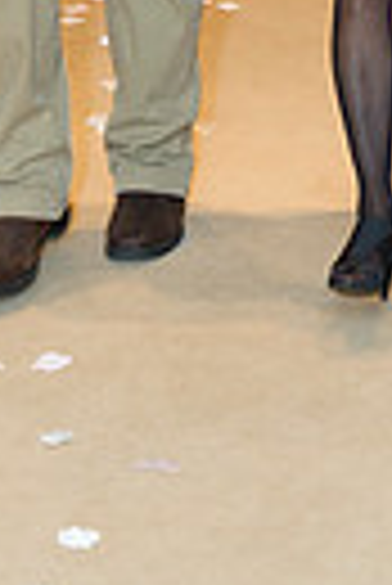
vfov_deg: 11.7
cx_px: 349
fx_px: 2704
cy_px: -333
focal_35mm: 166
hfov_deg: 8.3
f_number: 4.5
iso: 1600
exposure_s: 1/125
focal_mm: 48
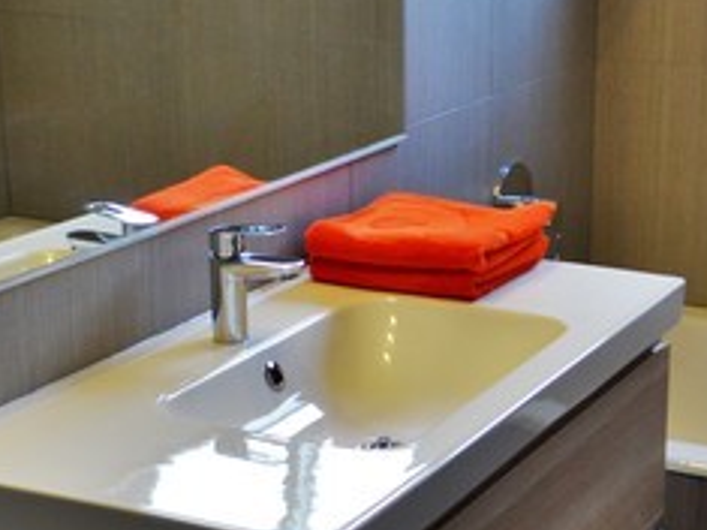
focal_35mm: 83
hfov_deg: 23.4
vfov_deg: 17.8
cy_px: 298
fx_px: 1694
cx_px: 514
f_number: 3.5
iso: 400
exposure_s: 1/60
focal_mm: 18
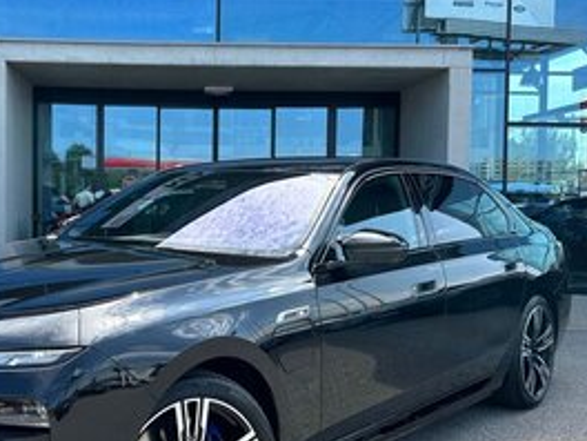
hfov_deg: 39.0
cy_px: 227
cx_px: 176
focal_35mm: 48
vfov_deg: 30.3
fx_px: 814
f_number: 1.5
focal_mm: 5.7
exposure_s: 1/1147
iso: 50
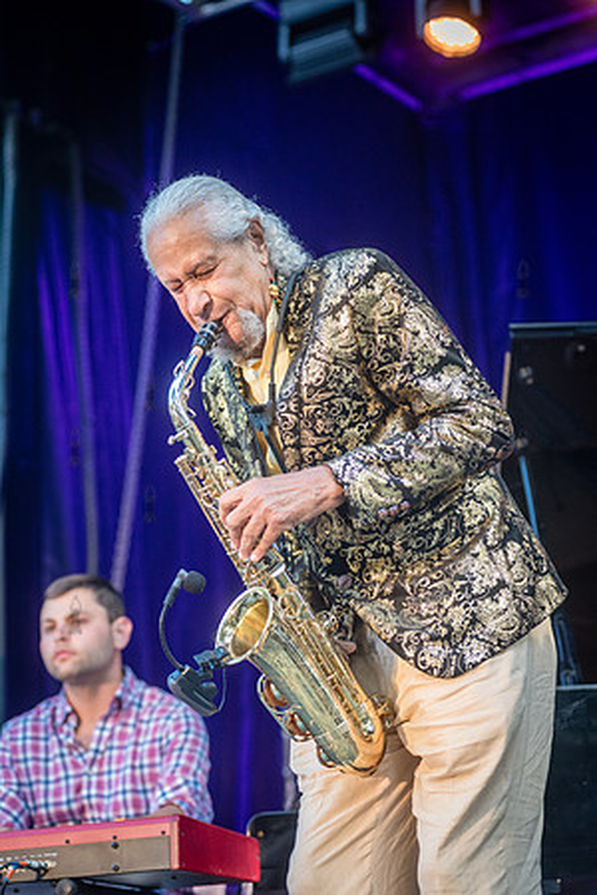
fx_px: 2139
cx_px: 298
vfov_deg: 23.6
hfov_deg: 15.9
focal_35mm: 86
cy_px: 448
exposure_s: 1/640
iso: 2500
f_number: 4
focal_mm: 86
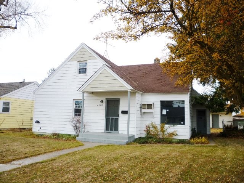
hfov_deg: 61.7
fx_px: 204
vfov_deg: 48.2
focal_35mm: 29
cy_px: 92
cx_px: 122
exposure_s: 1/100
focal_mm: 5.2
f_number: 3.3
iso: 80
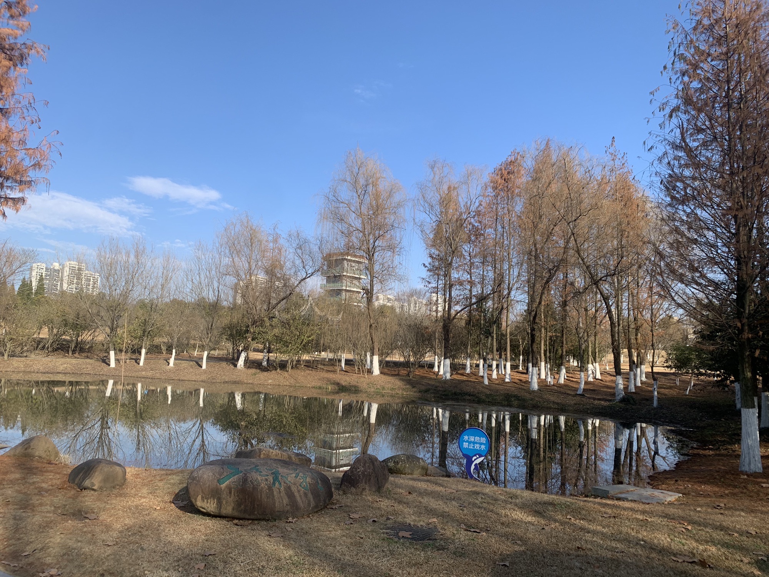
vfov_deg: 53.1
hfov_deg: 67.3
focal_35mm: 26
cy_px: 288
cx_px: 384
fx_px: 578
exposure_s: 1/1634
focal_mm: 4.25
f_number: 1.8
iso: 25
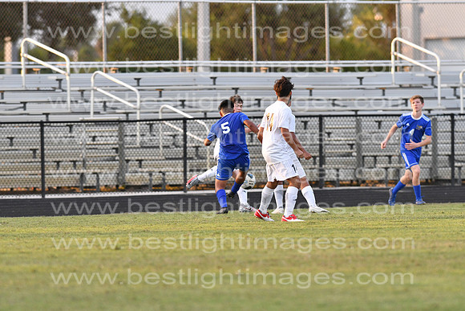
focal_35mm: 450
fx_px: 5814
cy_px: 156
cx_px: 232
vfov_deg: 3.1
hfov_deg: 4.6
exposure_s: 1/1000
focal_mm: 300
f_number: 4
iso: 1600
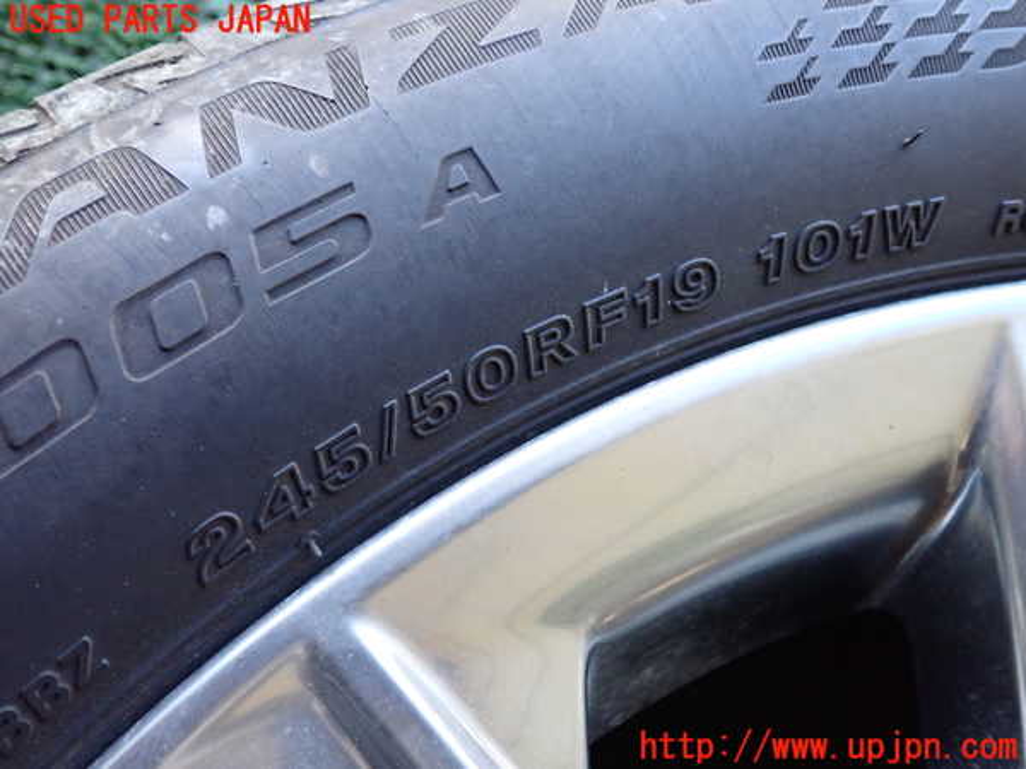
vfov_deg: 46.8
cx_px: 513
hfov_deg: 60.0
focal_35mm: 30
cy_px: 384
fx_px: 889
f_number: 2.3
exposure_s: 1/320
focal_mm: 5.4
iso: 800
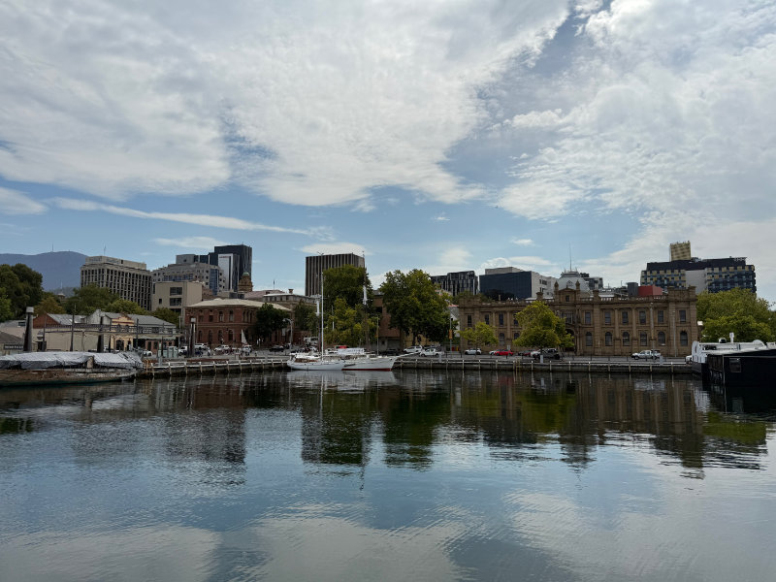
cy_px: 291
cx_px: 388
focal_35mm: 24
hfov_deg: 71.6
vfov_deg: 56.8
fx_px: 538
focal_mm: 6.8
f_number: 1.8
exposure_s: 1/14286
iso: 80
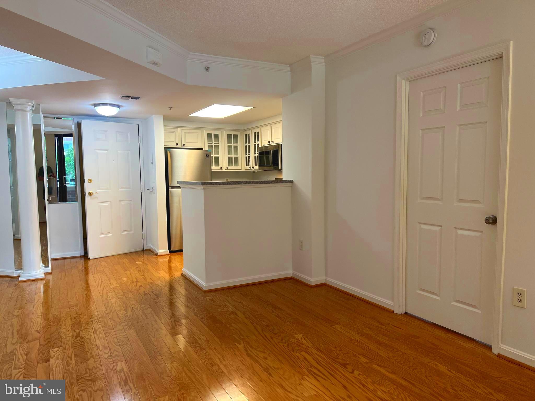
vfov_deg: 53.1
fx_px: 402
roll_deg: +1.0
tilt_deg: -5.1
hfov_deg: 67.3
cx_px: 268
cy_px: 200
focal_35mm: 26
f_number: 1.5
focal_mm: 5.7
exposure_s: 1/60
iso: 80
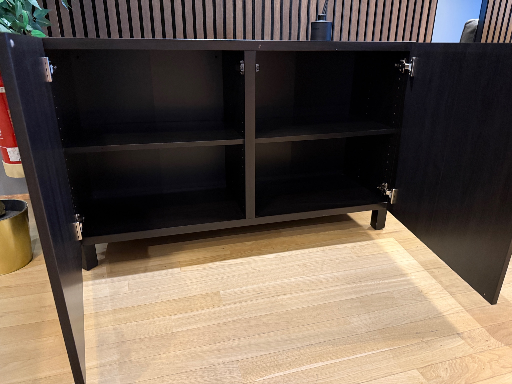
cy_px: 192
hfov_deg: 71.6
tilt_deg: -20.2
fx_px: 355
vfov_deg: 56.8
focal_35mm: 24
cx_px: 256
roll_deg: -1.4
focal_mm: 6.76
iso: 640
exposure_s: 1/33
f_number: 1.78
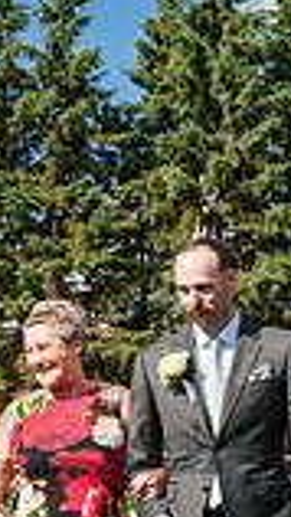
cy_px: 424
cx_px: 88
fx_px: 2110
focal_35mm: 154
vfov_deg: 13.9
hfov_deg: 7.9
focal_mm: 40
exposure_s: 1/2500
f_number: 4
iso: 400
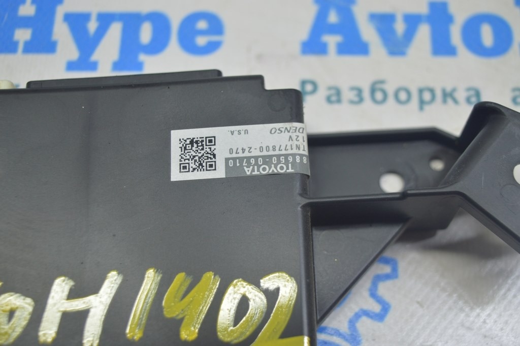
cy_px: 173
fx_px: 736
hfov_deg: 38.9
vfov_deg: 26.4
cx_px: 260
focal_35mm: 51
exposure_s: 1/40
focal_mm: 34
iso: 400
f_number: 4.5
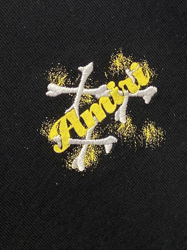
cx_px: 94
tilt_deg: -12.7
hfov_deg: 53.1
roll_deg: +35.2
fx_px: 187
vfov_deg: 67.3
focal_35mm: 26
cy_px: 125
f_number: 1.8
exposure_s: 1/116
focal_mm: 4.25
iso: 125
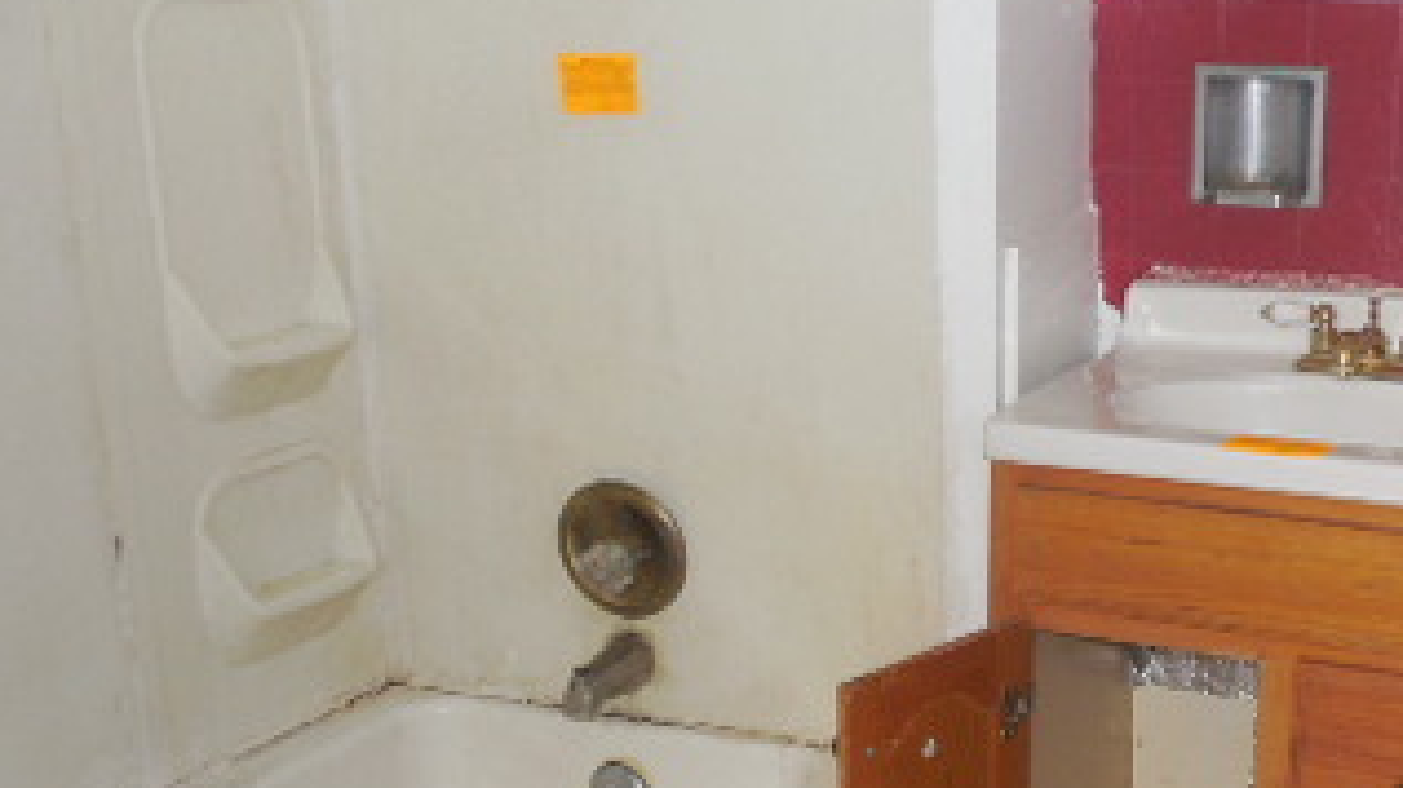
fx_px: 2045
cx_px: 983
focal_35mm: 55
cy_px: 677
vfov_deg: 21.4
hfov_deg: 37.3
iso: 200
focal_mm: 4.5
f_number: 3.3
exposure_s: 1/25
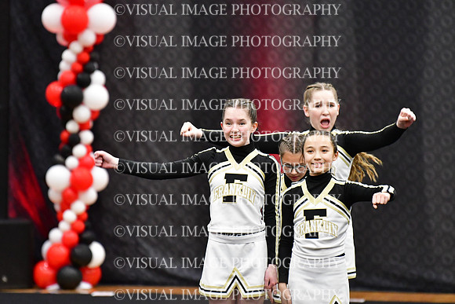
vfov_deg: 4.6
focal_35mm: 300
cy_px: 152
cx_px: 228
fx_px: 3792
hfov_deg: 6.9
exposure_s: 1/500
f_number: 3.2
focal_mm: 200
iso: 5000
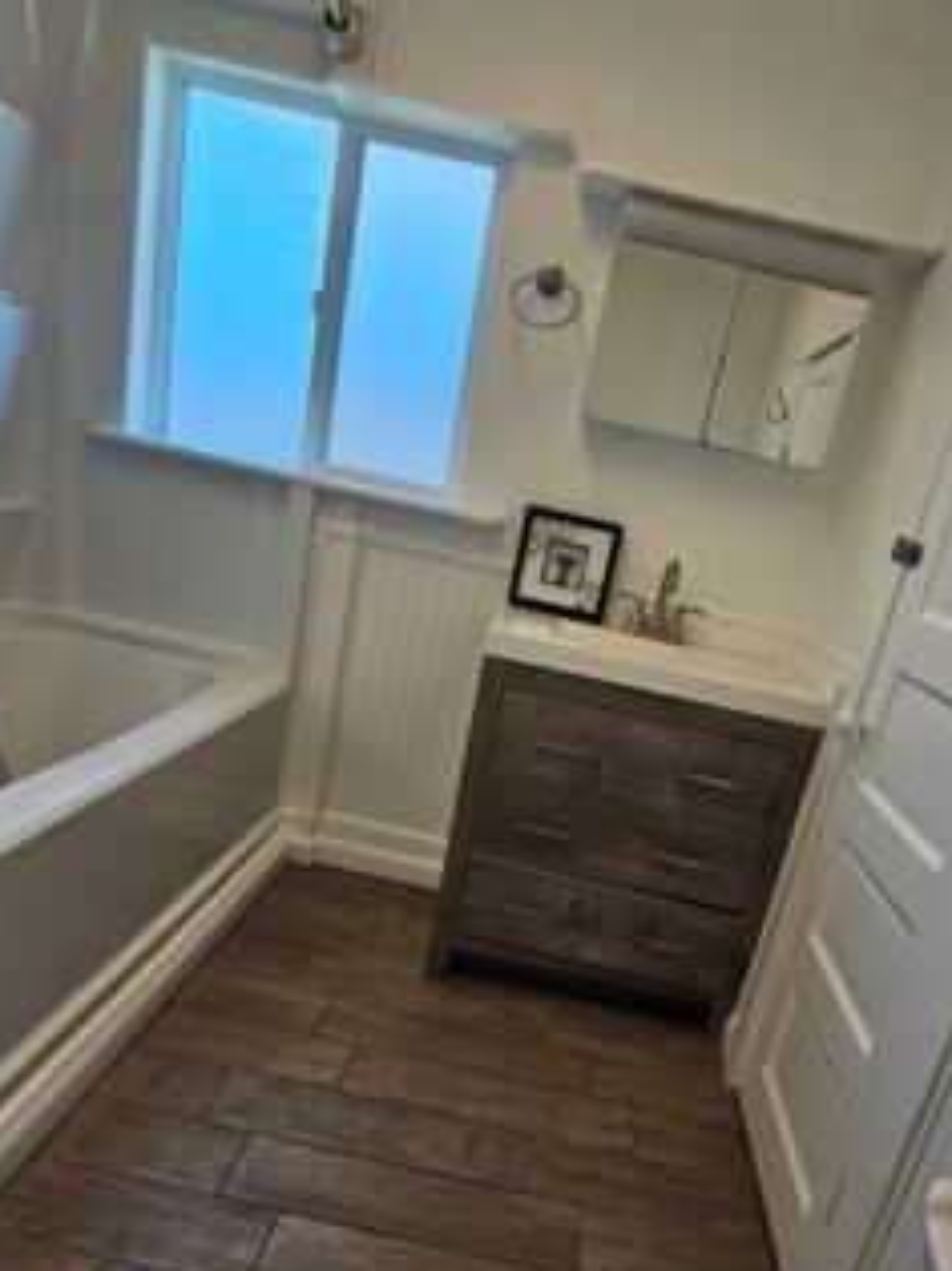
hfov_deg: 60.6
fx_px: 807
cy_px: 785
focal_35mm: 22
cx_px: 569
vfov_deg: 75.2
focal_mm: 2.2
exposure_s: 1/120
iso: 50
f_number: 2.2
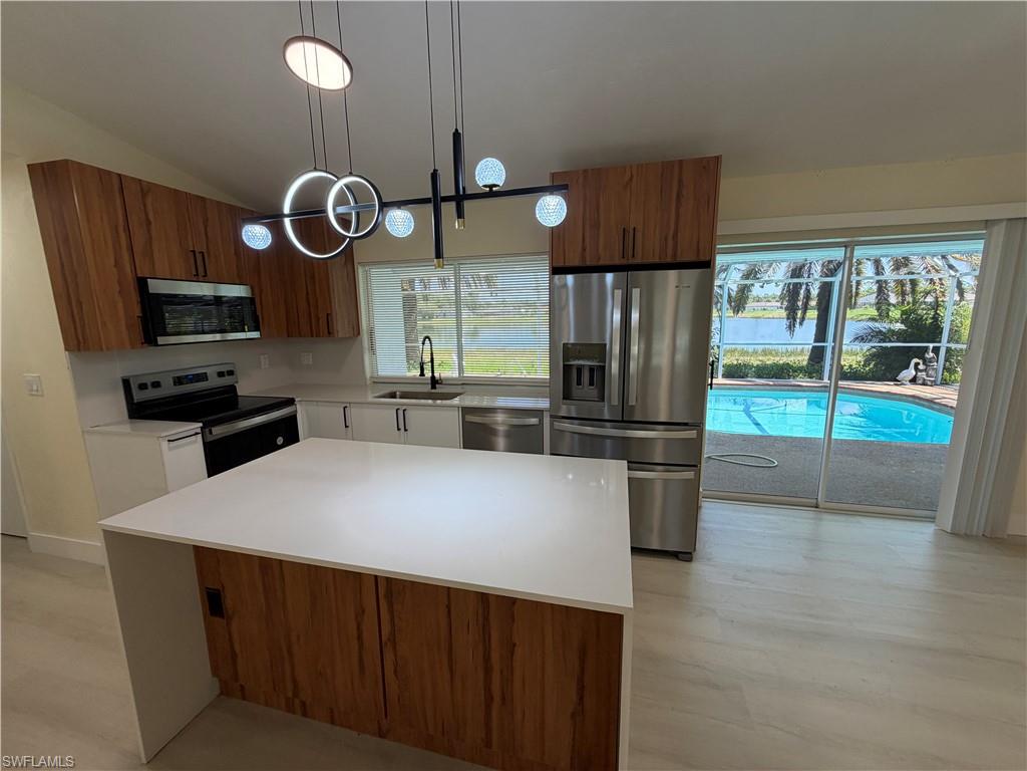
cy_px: 386
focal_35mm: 14
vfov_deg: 85.7
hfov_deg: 102.1
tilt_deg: -10.3
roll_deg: +1.0
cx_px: 514
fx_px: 415
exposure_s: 1/120
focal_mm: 2.22
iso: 80
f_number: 2.2
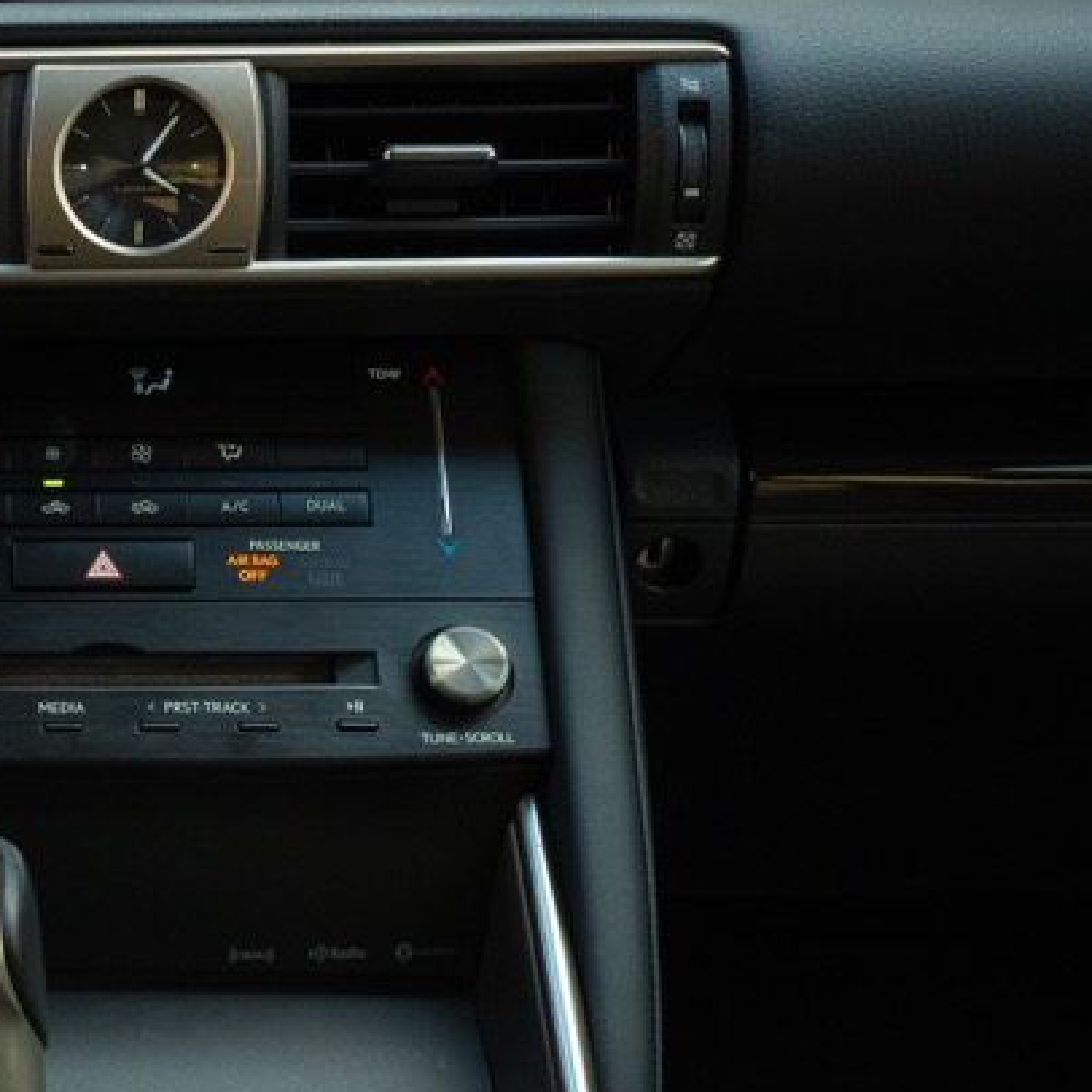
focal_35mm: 91
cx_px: -471
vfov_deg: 19.1
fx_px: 3248
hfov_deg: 17.4
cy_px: 617
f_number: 7.1
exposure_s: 1/200
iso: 2500
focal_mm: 34
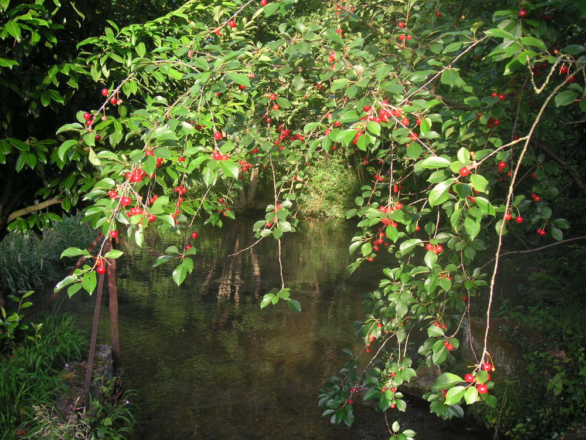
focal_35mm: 37
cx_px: 293
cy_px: 220
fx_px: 626
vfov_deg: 38.7
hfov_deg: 50.1
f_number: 2.8
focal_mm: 6.1
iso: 50
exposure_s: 1/60
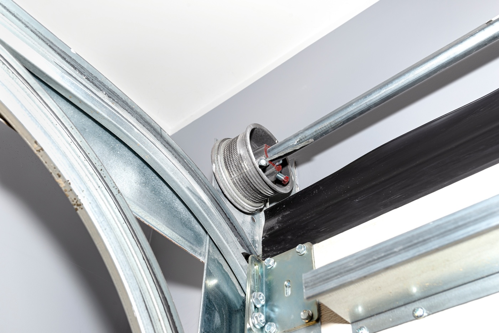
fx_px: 485
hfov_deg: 54.4
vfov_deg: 37.9
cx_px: 250
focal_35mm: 35
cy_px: 166
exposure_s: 1/60
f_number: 8
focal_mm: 35
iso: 100
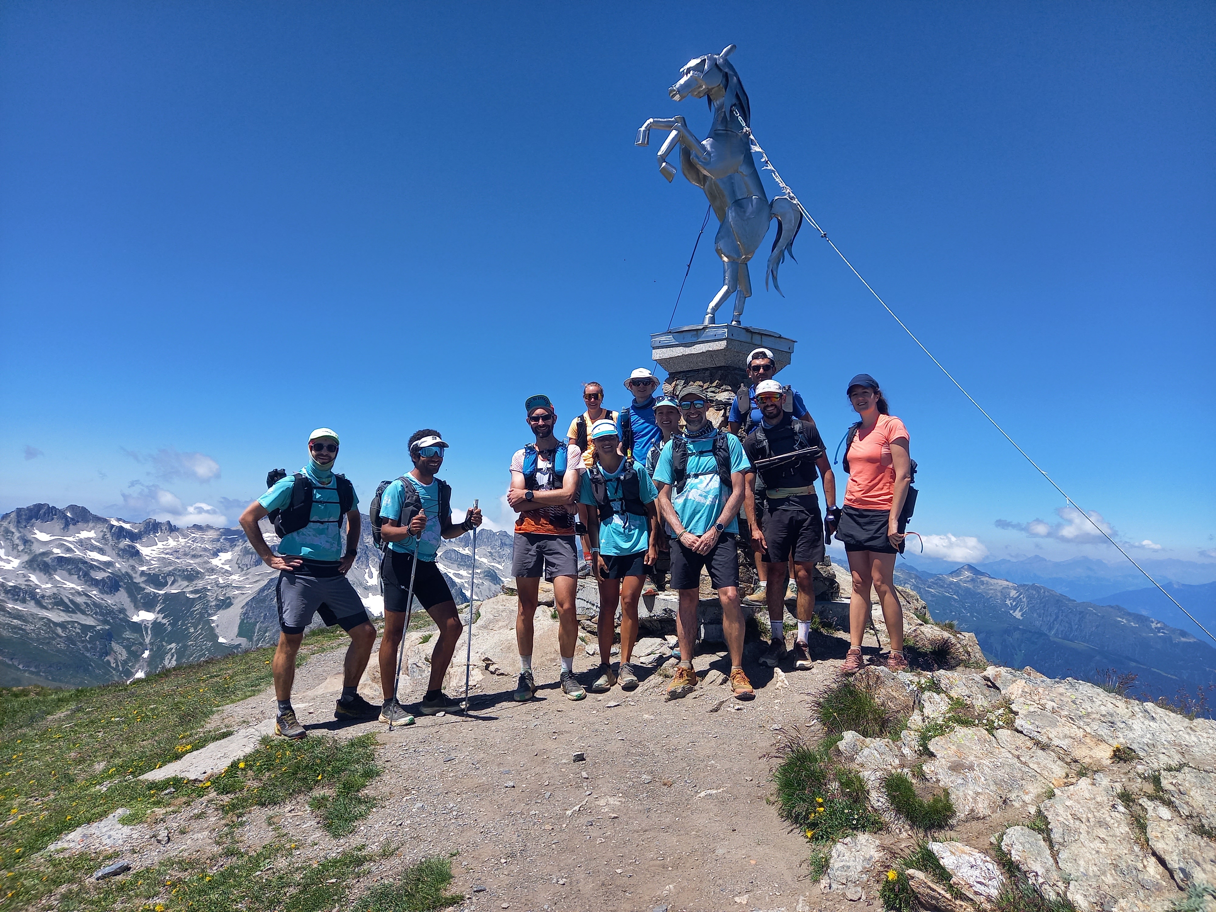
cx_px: 608
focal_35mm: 25
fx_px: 878
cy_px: 456
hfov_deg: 69.4
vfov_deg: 54.9
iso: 50
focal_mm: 4.65
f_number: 1.8
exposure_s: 1/996
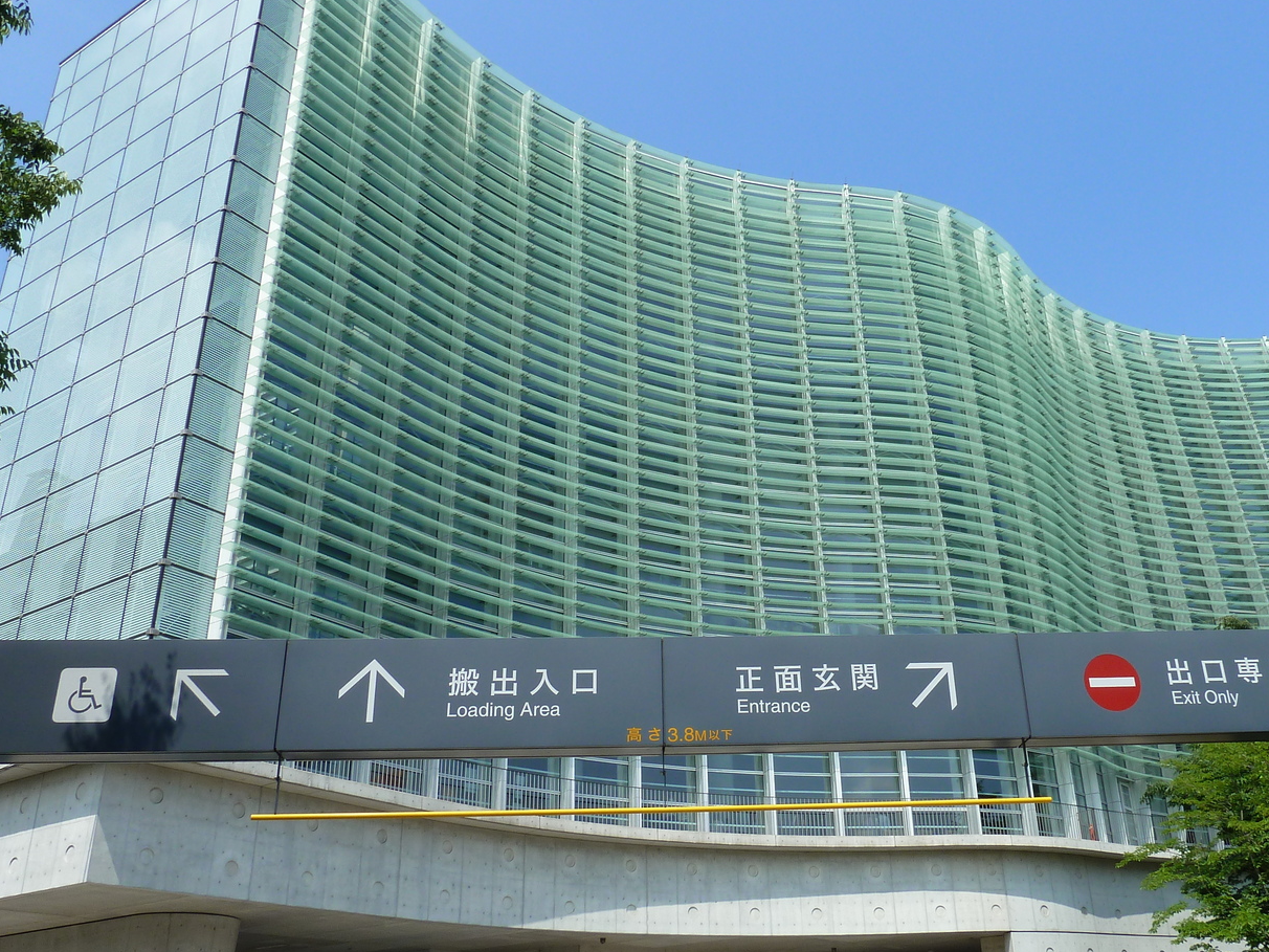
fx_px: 1210
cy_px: 495
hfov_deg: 55.1
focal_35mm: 33
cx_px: 743
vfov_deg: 42.9
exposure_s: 1/400
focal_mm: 4.1
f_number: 4.5
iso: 80
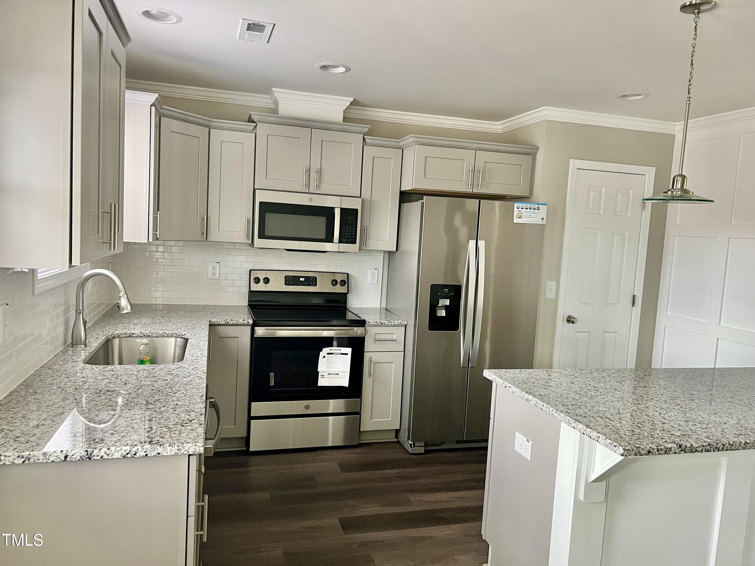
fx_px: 567
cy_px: 283
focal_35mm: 26
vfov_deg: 53.1
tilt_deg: -3.7
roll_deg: -3.3
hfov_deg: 67.3
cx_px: 378
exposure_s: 1/60
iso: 160
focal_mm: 5.7
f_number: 1.5
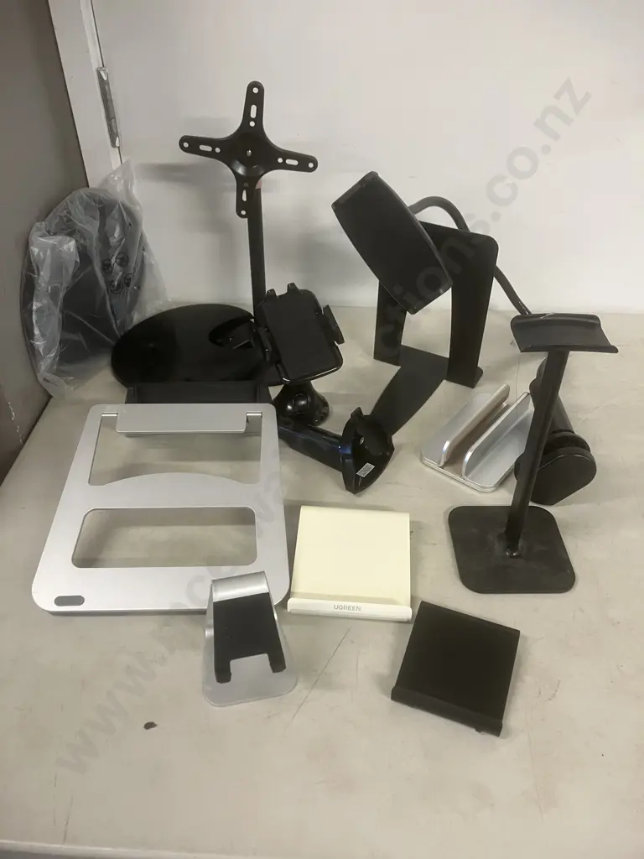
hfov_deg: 49.7
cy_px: 430
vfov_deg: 63.4
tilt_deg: -37.8
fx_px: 695
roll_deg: +0.8
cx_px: 322
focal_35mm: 28
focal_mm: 3.99
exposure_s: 1/50
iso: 160
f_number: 1.8
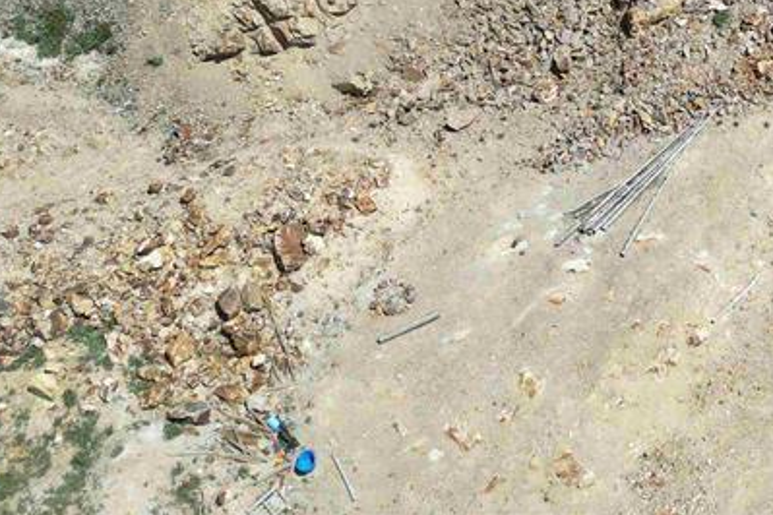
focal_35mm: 64
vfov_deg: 19.0
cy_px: -225
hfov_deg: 28.6
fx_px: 1374
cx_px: 841
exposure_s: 1/3200
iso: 110
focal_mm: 6.72
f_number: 1.7
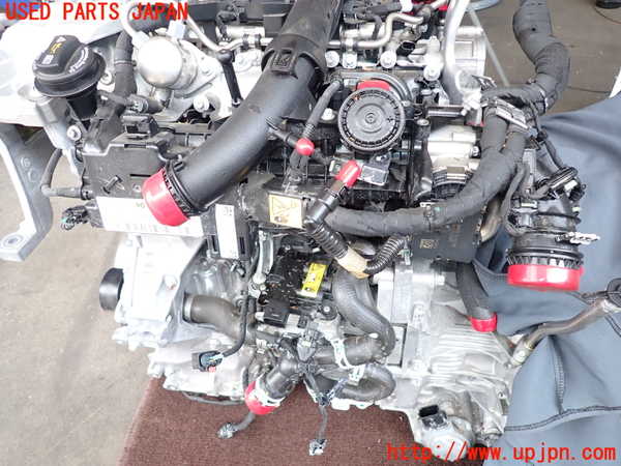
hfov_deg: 69.4
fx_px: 448
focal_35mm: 25
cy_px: 233
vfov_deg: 54.9
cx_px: 310
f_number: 2
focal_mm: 4.5
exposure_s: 1/60
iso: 125
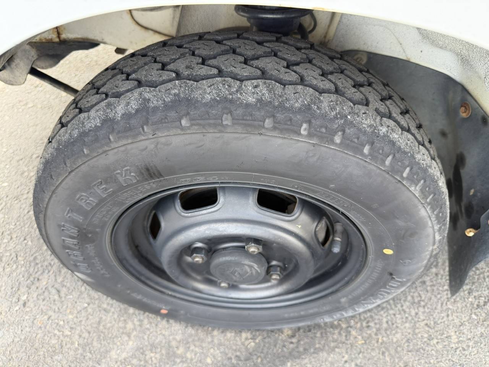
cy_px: 184
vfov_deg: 56.8
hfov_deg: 71.6
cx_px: 244
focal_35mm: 24
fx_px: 339
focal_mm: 6.76
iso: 100
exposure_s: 1/192
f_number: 1.78
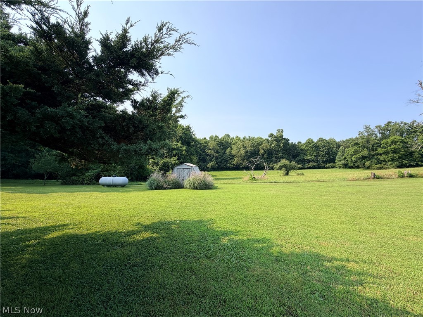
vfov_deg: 85.7
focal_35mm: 14
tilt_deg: +1.6
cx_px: 212
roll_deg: +0.7
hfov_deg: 102.1
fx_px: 171
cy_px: 158
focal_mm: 2.22
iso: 25
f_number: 2.2
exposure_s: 1/770
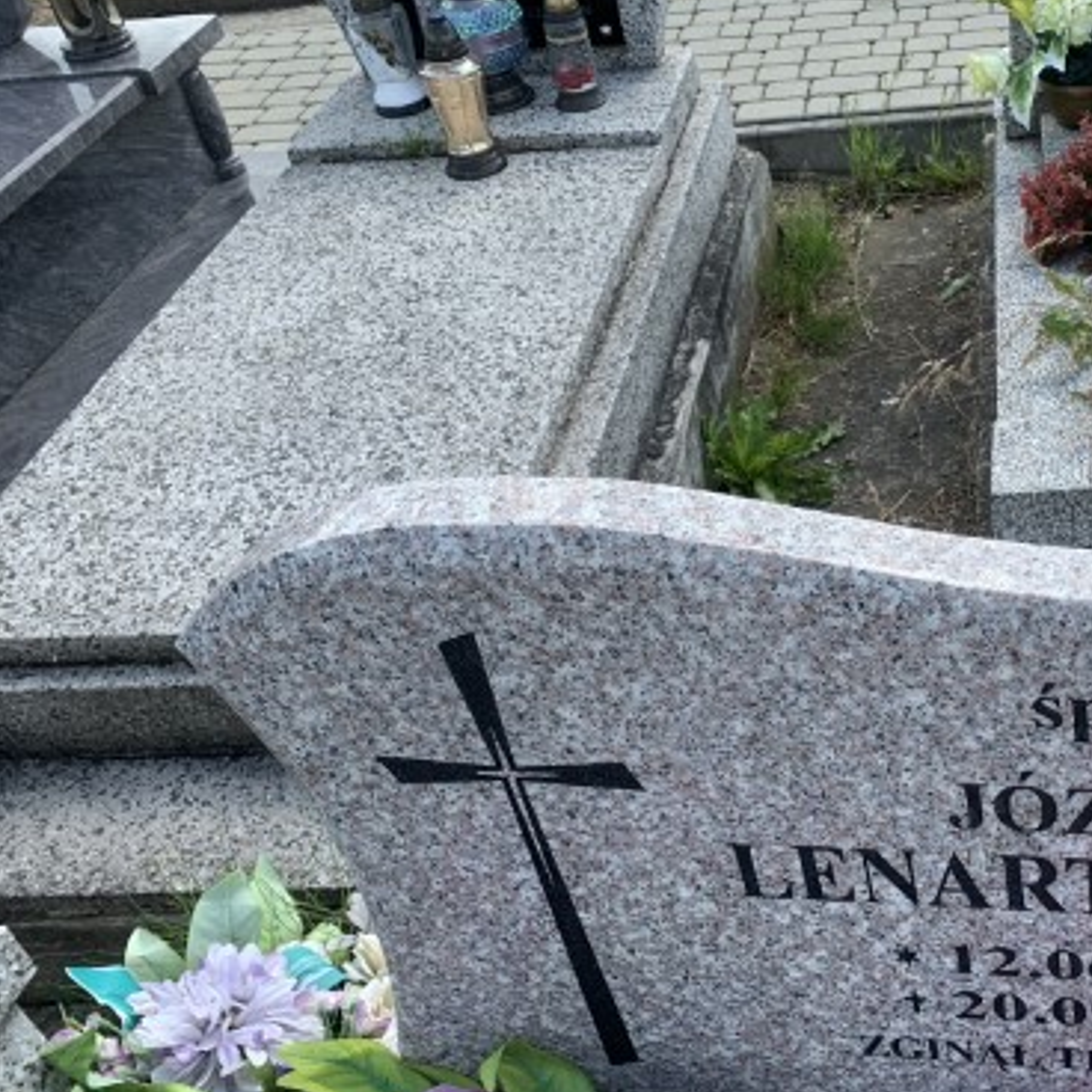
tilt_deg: -37.5
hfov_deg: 39.6
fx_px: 1428
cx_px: 926
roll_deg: +6.2
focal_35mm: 40
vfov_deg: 41.8
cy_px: 507
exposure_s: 1/789
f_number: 1.8
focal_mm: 4.25
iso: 25
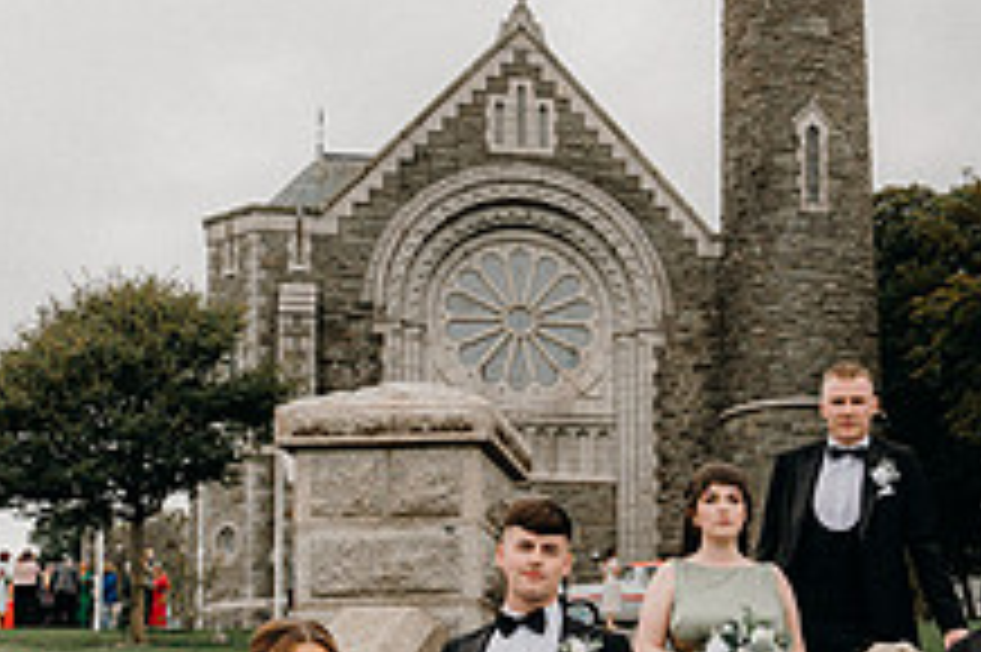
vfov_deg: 20.6
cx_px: 882
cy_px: 632
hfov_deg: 30.1
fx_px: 1743
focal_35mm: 64
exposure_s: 1/250
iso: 250
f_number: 5.6
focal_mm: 24
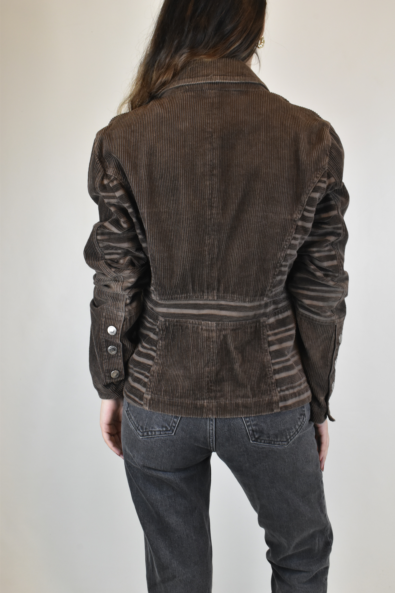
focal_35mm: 45
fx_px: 741
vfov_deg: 43.6
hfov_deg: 29.9
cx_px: 198
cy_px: 296
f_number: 13
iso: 1600
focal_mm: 30
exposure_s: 1/50
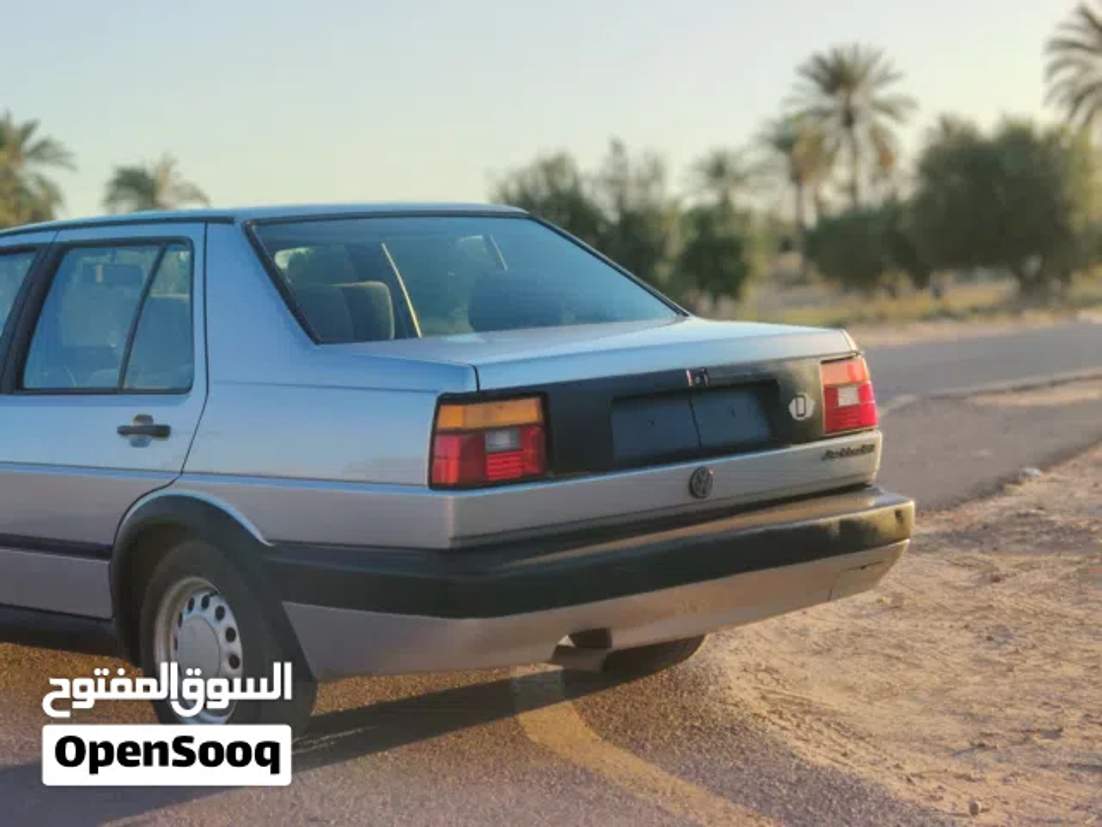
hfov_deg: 27.0
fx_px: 2292
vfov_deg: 20.4
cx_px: 551
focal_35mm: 72
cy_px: 414
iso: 100
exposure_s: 1/291
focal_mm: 5.25
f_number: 4
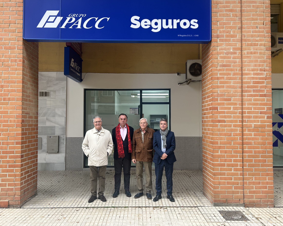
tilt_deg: +1.5
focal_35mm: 28
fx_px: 235
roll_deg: +0.2
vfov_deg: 51.5
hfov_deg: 62.2
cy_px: 115
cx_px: 140
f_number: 1.5
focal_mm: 5.7
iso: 32
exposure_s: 1/126
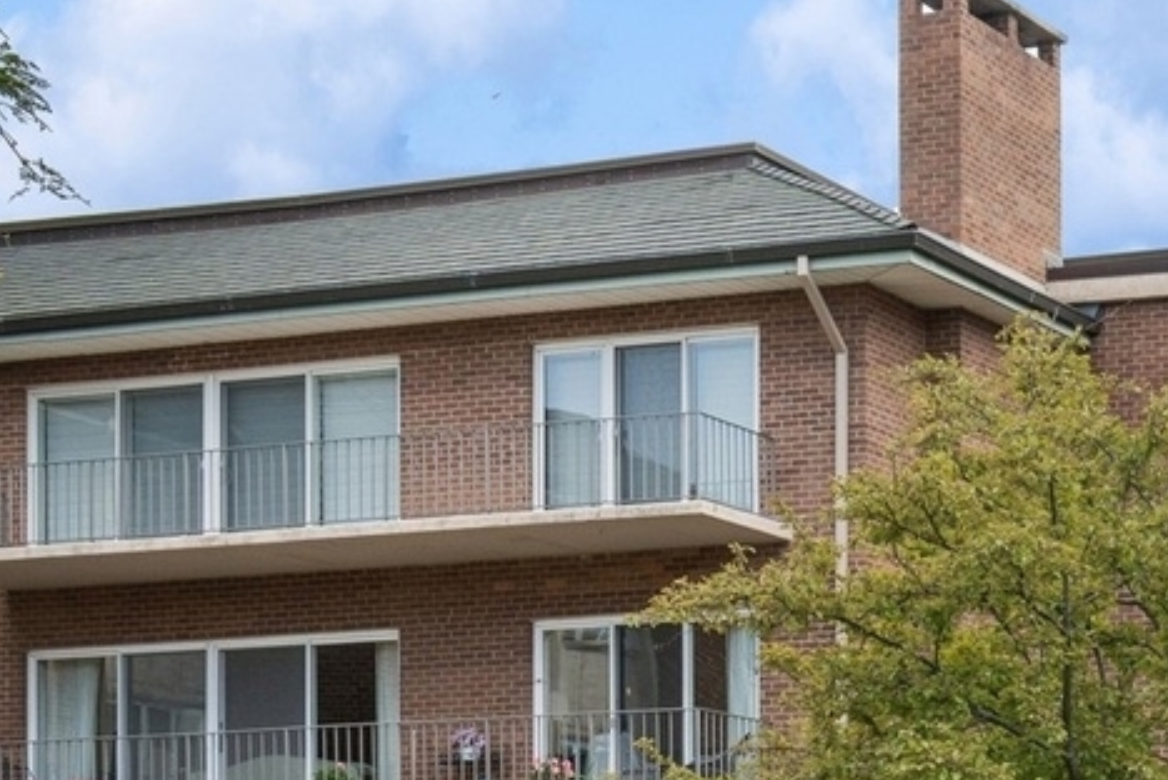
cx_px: 1253
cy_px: 830
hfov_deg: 18.9
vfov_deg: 13.0
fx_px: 3376
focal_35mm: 104
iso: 200
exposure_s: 1/160
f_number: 8
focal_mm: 20
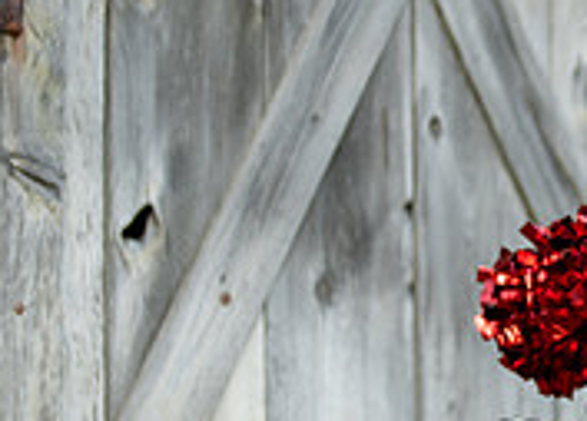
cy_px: 257
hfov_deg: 10.2
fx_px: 3189
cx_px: 903
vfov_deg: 7.6
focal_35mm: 191
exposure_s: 1/1600
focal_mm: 50
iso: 125
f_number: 1.2
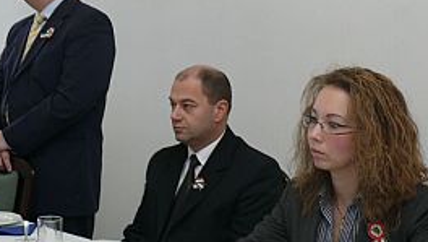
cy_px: 76
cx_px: 81
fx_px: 738
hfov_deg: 31.4
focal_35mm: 65
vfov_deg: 18.5
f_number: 2.8
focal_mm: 7.4
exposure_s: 1/30
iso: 100
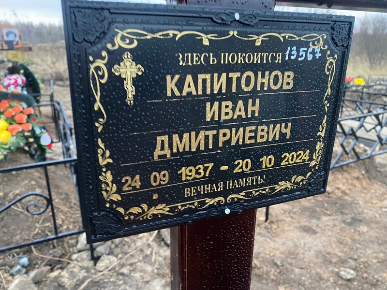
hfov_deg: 67.3
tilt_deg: -19.4
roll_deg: +1.3
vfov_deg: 53.1
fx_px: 291
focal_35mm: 26
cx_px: 194
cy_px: 145
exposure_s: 1/34
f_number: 1.8
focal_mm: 4.25
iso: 640
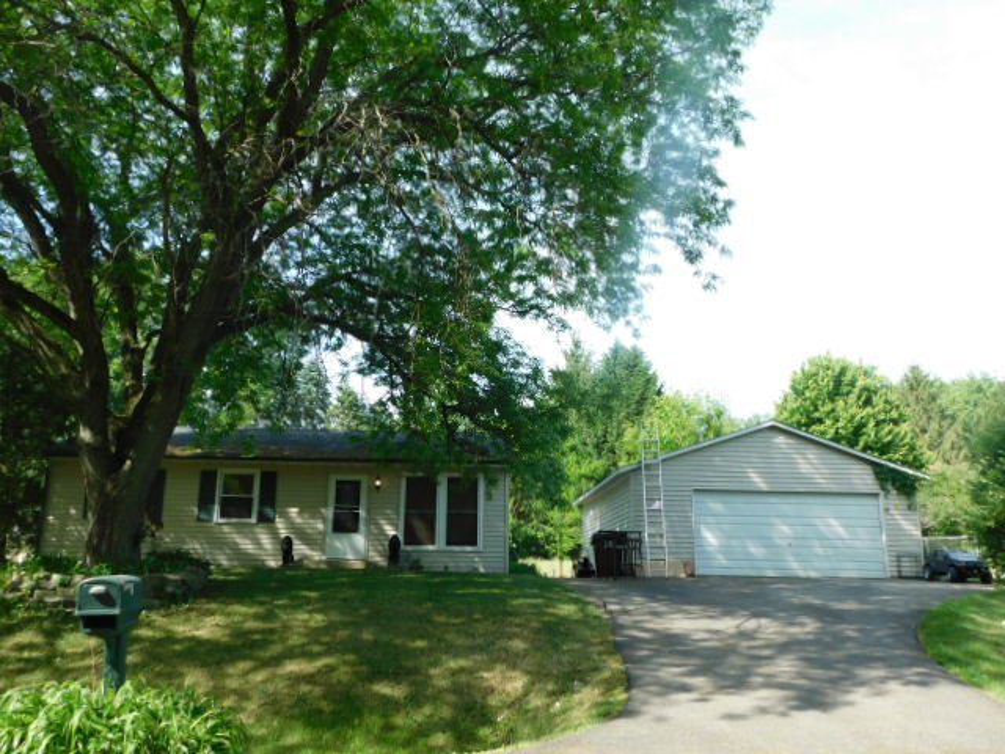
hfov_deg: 60.0
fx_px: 871
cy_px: 377
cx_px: 502
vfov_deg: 46.8
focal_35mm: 30
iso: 125
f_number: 3.2
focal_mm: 5.3
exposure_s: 1/400
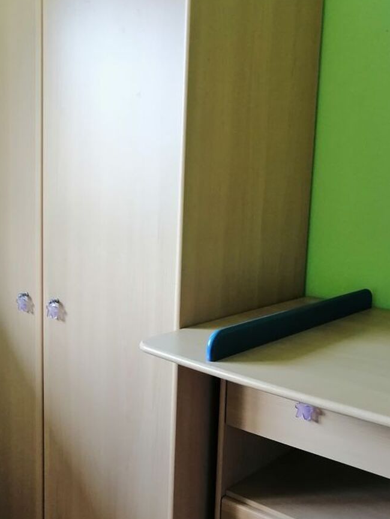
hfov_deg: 36.0
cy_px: 279
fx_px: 601
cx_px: 202
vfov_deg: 46.7
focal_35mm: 40
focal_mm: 3.95
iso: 160
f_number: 1.8
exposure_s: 1/30
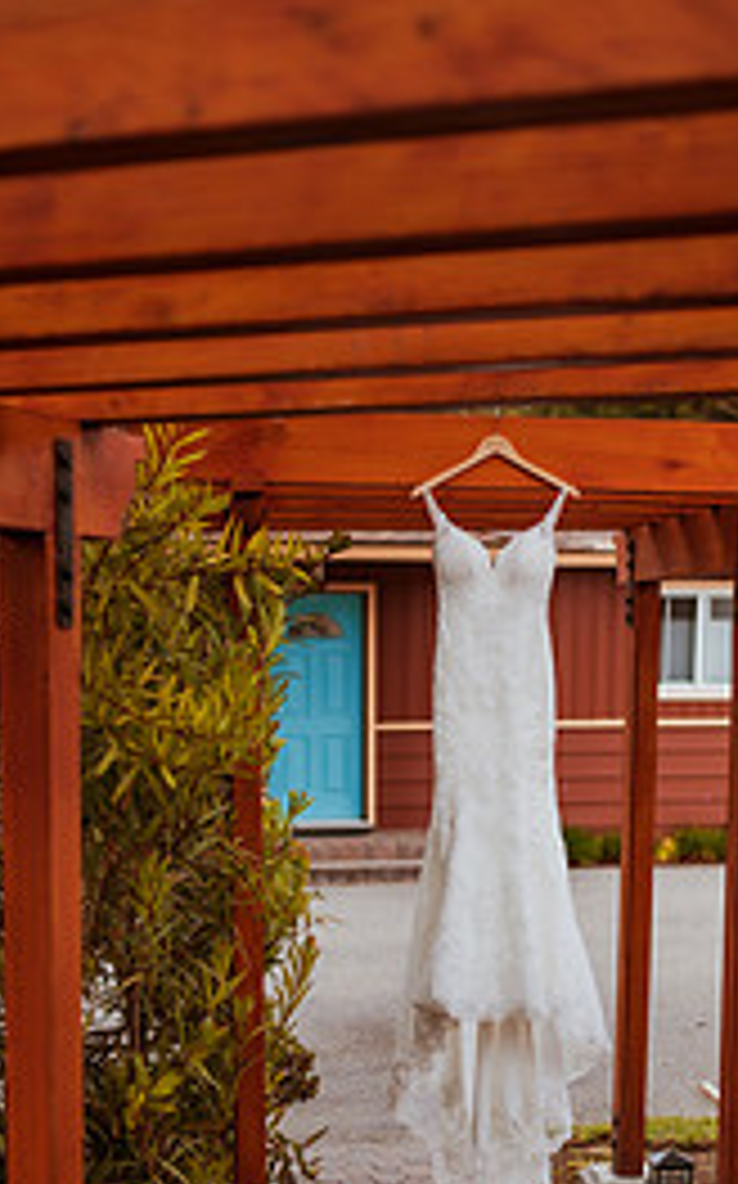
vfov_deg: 32.7
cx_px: 268
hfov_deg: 21.2
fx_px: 1966
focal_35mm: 61
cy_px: 927
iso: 500
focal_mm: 35
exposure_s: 1/8000
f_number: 1.4
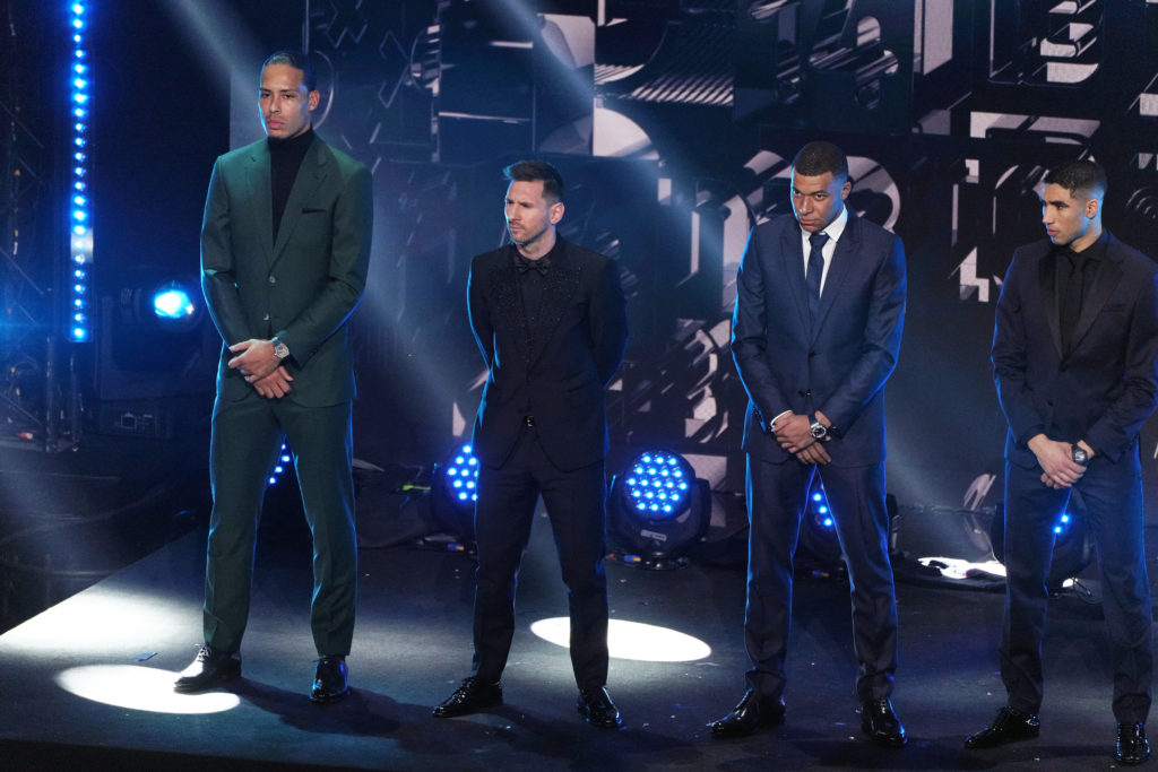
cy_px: 386
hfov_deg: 5.3
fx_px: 12578
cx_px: 579
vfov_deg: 3.5
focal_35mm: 391
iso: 6400
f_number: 5.6
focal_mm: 391
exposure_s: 1/200
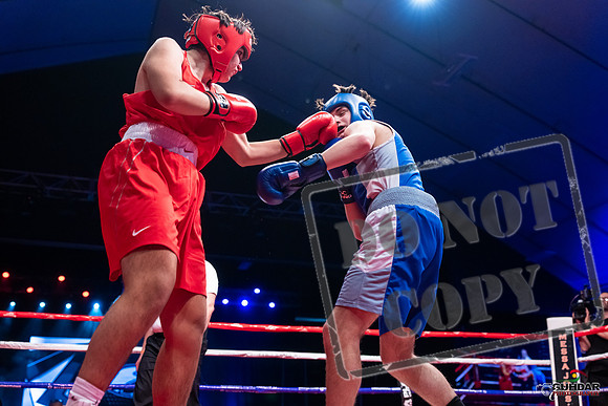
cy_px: 203
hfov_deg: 49.5
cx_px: 304
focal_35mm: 39
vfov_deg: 34.2
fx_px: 659
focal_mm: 39
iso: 3200
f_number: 2.8
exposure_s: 1/800
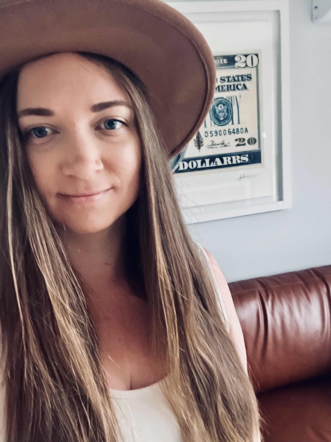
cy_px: 221
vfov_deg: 60.0
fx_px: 382
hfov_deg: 46.8
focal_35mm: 30
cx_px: 166
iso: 1250
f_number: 2.2
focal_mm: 2.71
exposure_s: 1/15
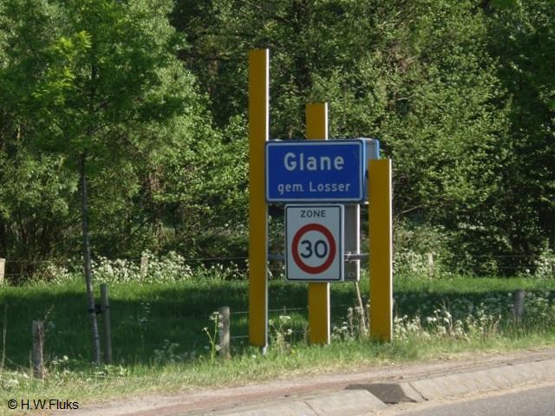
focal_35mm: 113
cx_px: 278
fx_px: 1812
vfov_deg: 13.1
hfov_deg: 17.4
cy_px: 208
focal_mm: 23.7
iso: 64
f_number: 5.4
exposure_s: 1/160
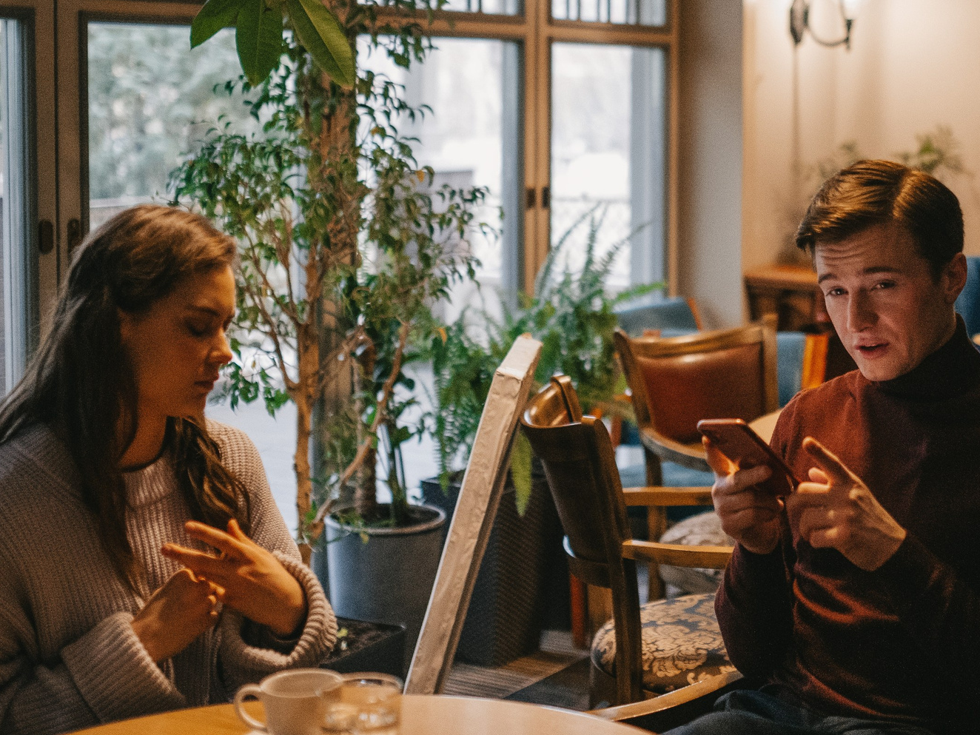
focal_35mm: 65
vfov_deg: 22.4
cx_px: 694
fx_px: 1840
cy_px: 215
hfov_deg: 29.5
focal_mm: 35
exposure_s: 1/640
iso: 5000
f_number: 1.6
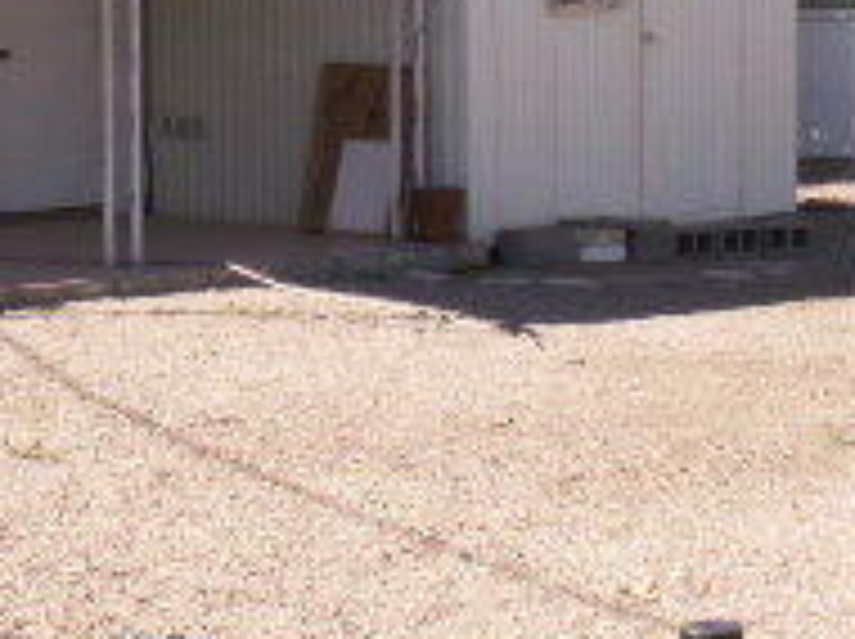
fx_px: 2911
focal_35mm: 118
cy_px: 81
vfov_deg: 12.4
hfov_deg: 16.1
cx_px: -144
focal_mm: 5.86
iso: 50
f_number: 6.3
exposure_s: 1/160
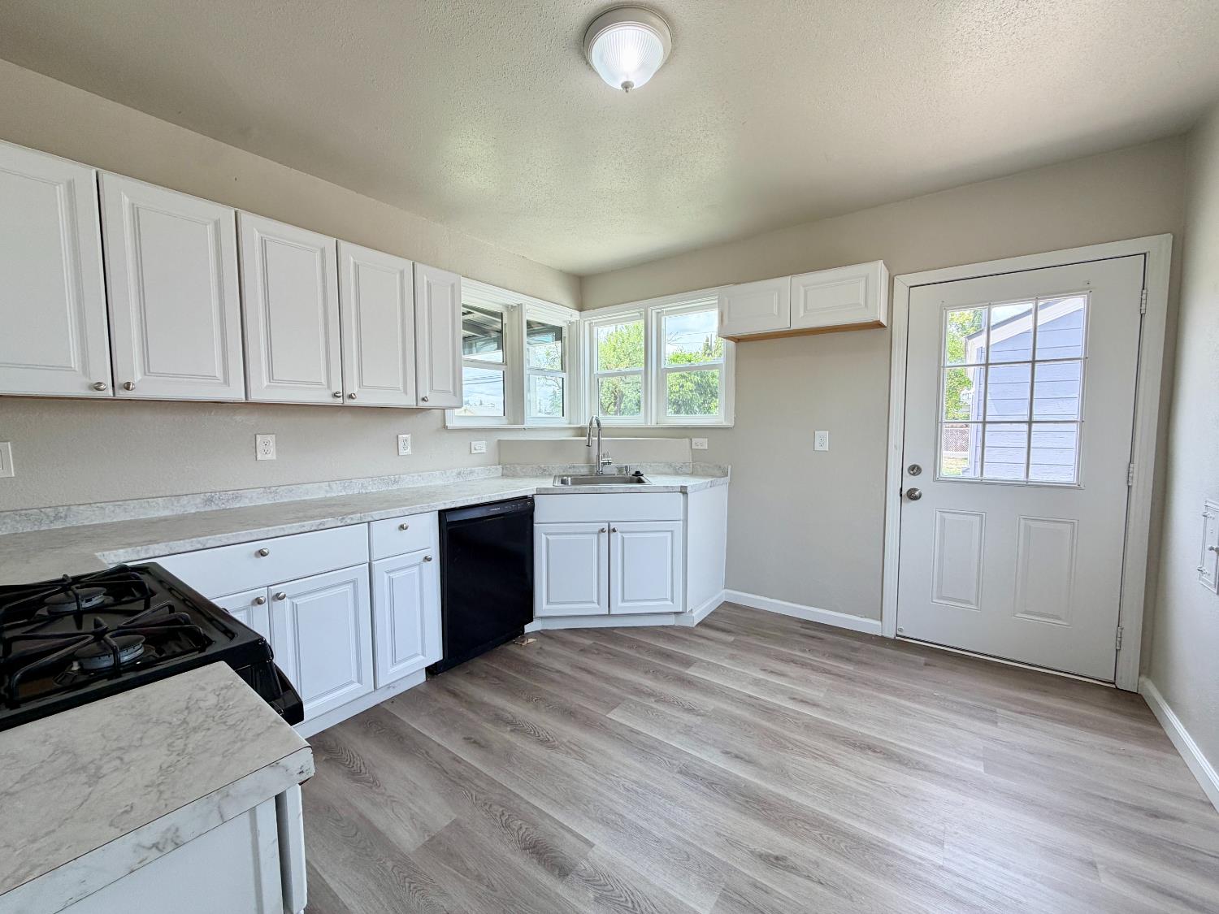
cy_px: 457
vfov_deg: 85.7
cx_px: 610
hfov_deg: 102.1
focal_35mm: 14
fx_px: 493
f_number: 2.2
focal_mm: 2.22
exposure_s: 1/120
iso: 64
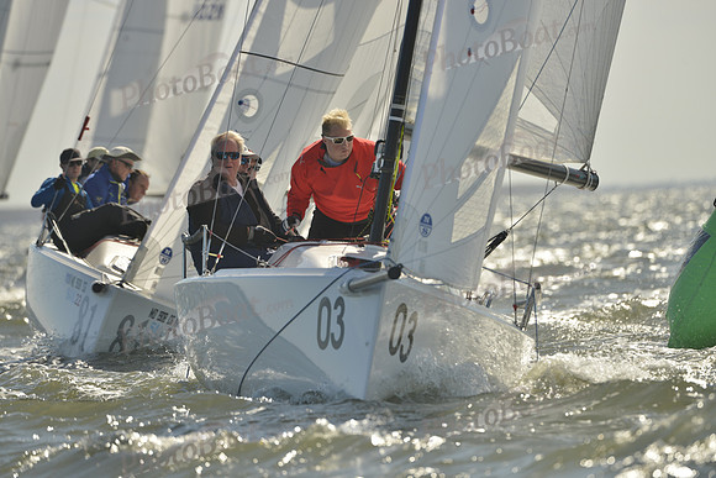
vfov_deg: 3.4
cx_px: 358
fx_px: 7957
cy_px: 239
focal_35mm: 400
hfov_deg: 5.2
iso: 200
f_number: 5.6
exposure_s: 1/1600
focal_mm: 400
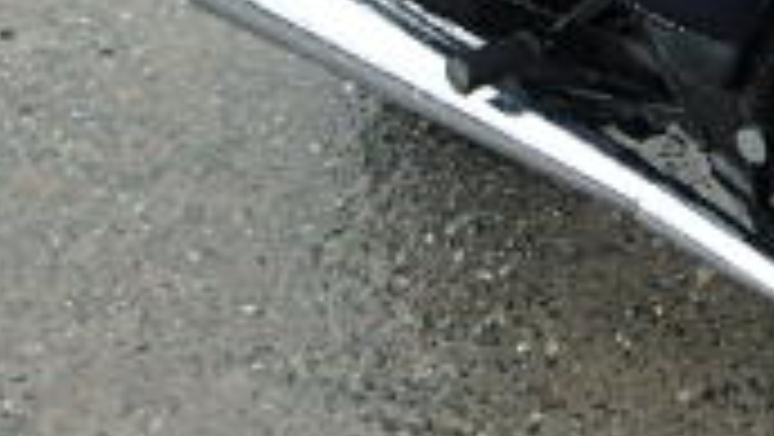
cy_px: 85
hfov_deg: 21.8
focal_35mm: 85
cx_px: 1080
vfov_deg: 14.2
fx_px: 1746
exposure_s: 1/60
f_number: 3.5
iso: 125
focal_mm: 3.7
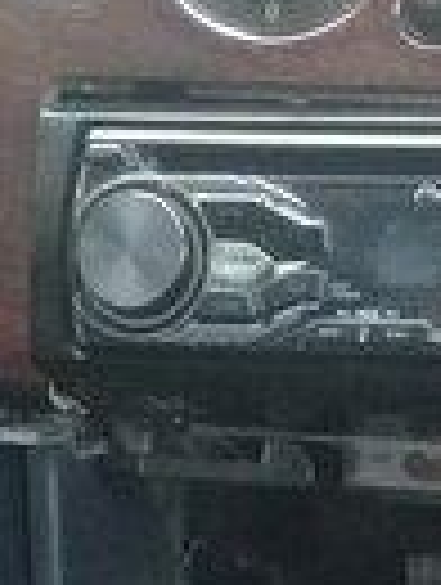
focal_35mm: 118
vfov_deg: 15.5
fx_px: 1998
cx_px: 225
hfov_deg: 12.6
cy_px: 860
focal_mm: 3.3
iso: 200
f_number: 2.2
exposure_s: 1/33
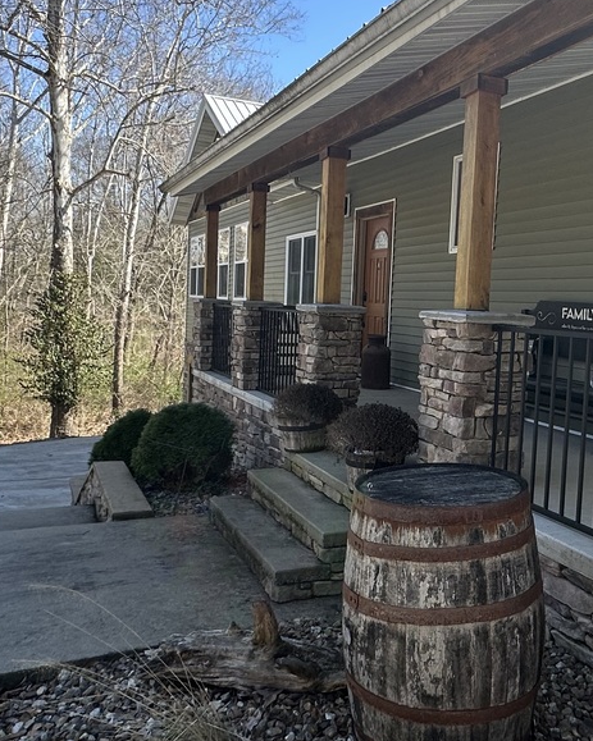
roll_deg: -3.0
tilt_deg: -3.3
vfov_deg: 52.8
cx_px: 412
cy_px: 360
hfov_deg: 42.5
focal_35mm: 34
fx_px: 746
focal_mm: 2.22
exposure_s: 1/335
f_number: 2.2
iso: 40
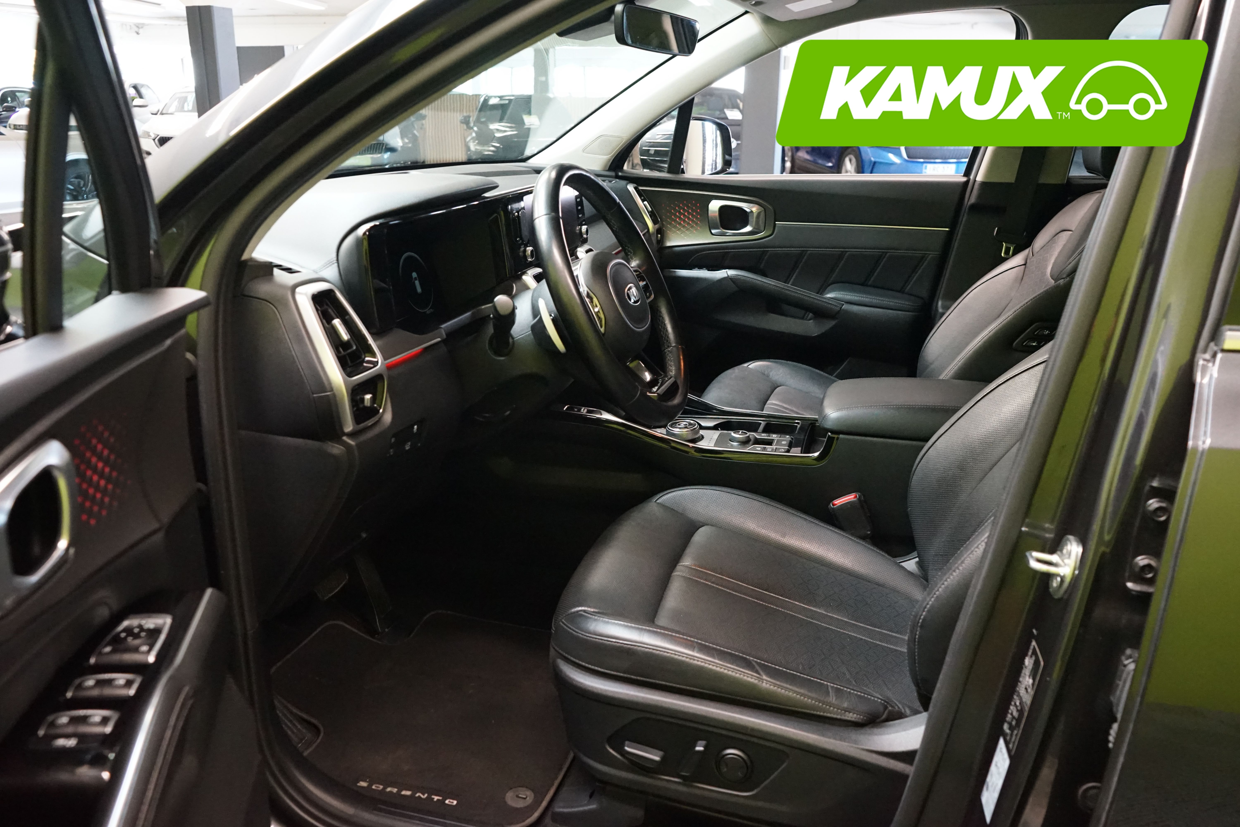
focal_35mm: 29
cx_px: 620
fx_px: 999
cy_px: 414
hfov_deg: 63.7
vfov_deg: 45.0
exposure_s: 1/30
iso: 6400
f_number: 6.3
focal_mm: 29
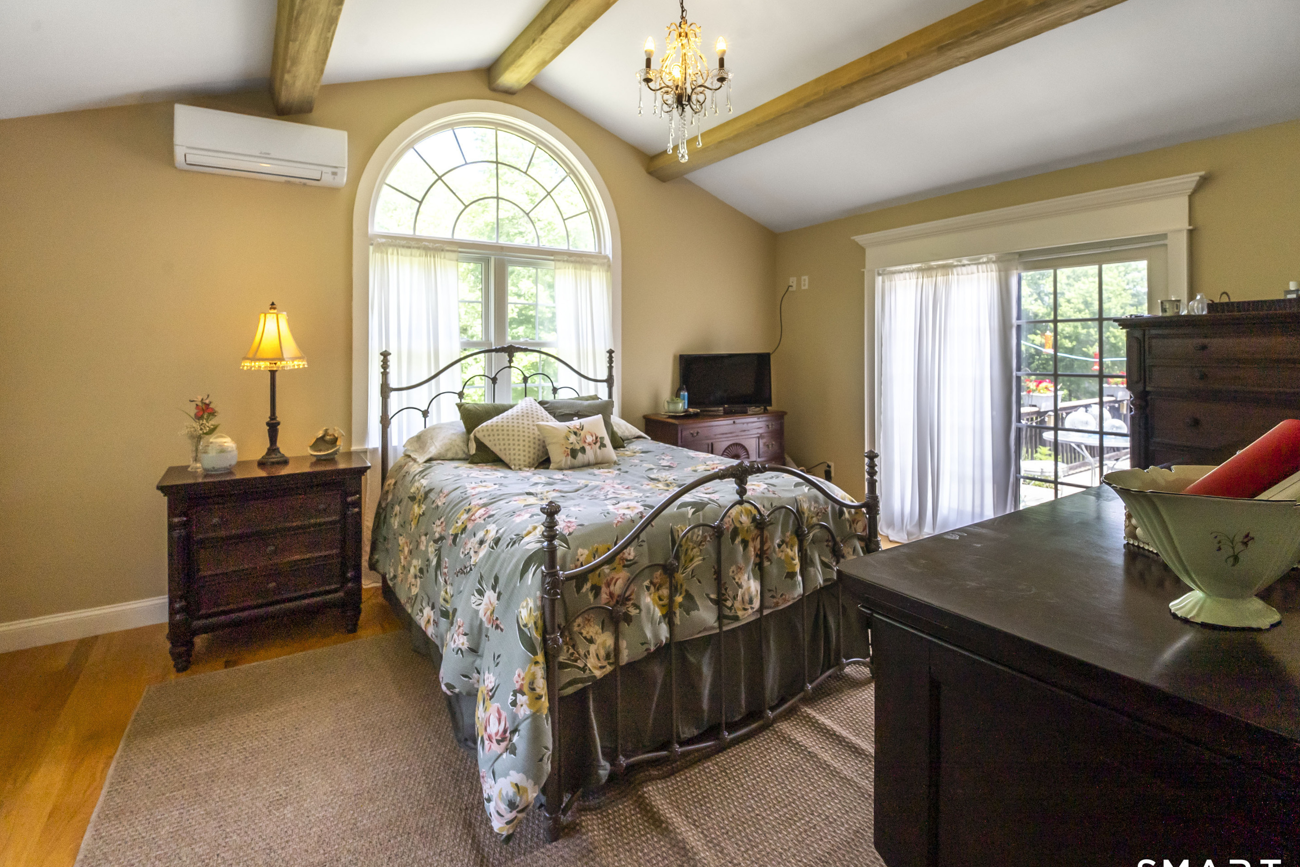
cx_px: 648
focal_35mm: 15
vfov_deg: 77.3
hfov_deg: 100.4
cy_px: 431
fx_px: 542
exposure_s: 1/100
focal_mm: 14
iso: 1000
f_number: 8
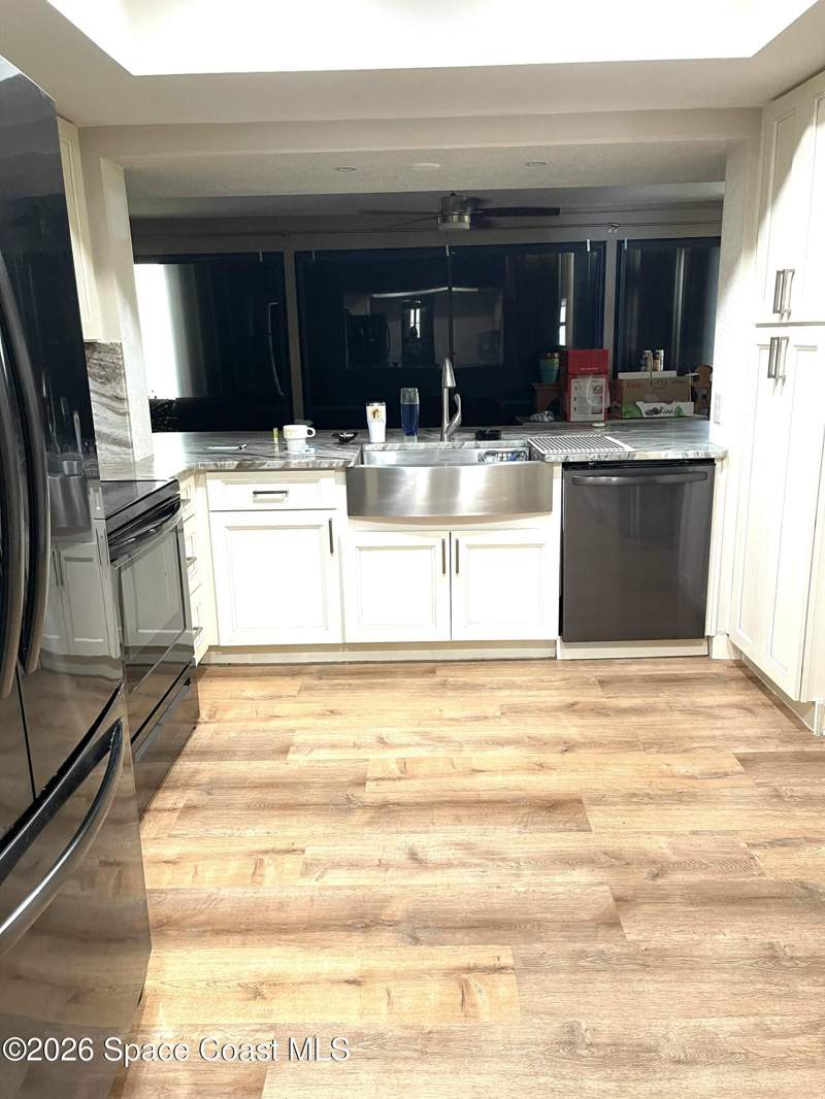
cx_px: 412
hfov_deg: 54.9
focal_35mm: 25
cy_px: 550
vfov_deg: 69.4
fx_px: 794
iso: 250
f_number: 1.6
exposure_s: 1/60
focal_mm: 5.1
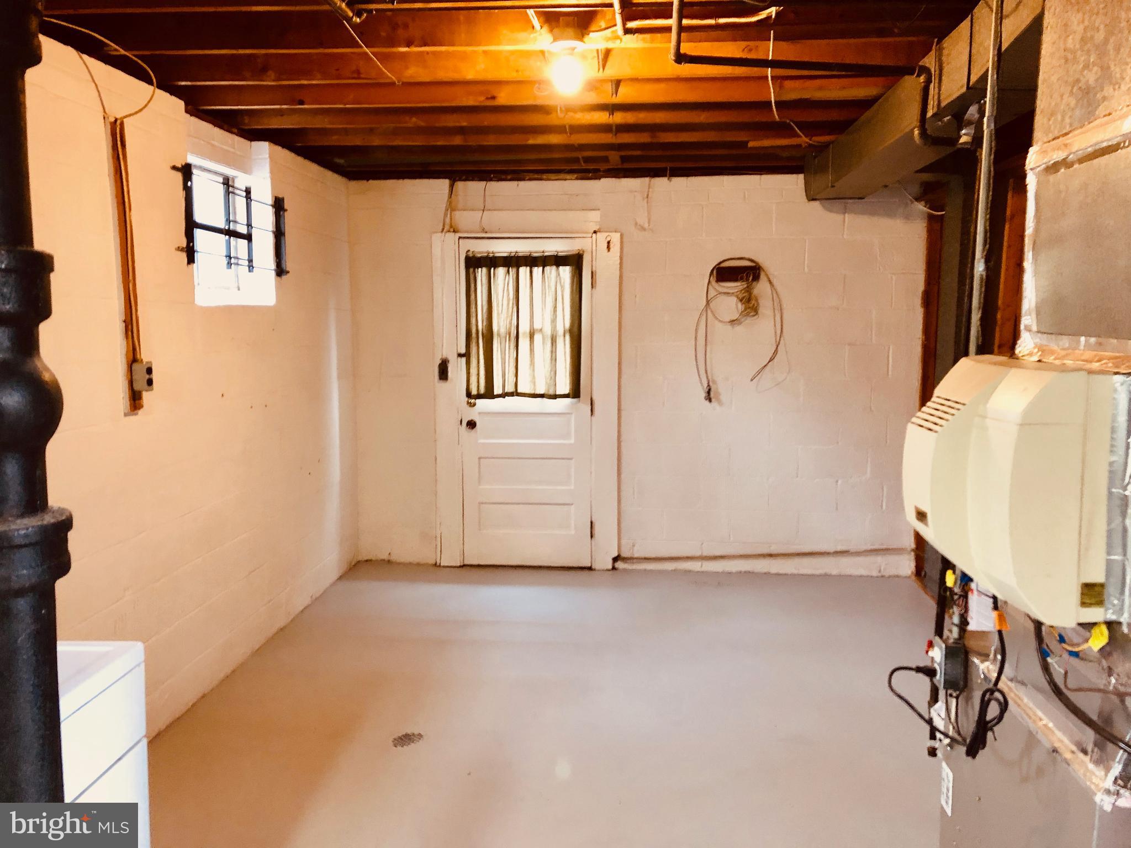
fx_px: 915
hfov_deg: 63.4
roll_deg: -0.7
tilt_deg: -6.4
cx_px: 566
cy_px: 424
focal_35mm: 28
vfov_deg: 49.7
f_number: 1.8
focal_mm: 3.99
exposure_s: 1/15
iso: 64
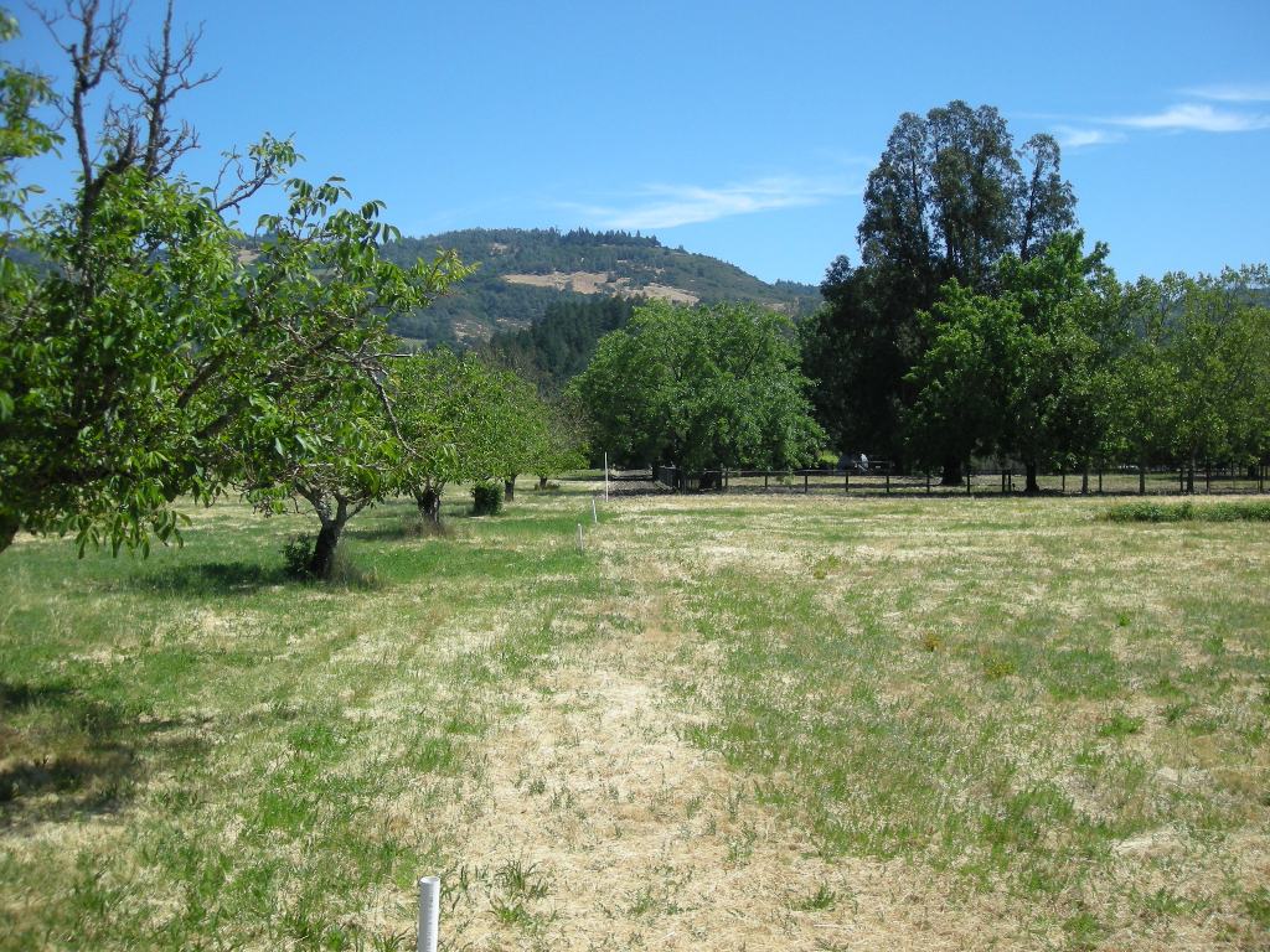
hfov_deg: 52.6
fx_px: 1284
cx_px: 635
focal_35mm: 35
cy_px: 476
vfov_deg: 40.7
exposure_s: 1/210
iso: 50
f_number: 5.7
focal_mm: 5.7
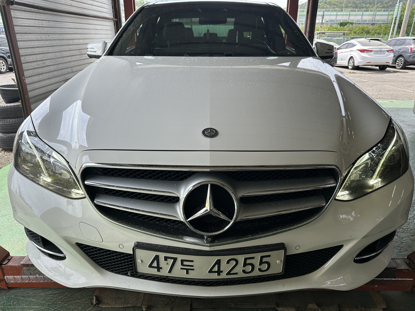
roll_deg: -1.0
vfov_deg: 56.8
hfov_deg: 71.6
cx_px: 208
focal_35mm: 24
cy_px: 156
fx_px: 288
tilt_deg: -20.9
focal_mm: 6.86
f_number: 1.78
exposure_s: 1/999
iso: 80
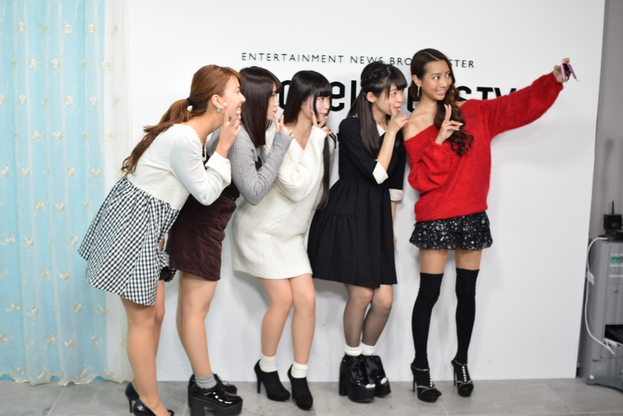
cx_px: 312
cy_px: 208
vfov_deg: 29.9
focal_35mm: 45
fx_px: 779
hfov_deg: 43.6
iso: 100
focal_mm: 30
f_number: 1.8
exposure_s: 1/160
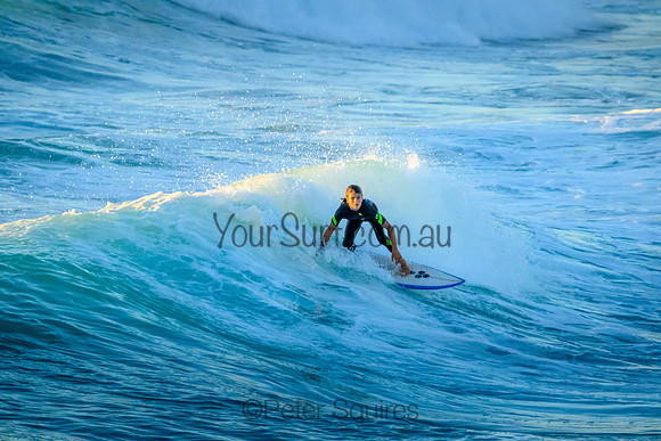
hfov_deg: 2.6
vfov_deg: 1.7
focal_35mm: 800
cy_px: 220
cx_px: 330
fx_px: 14692
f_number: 11
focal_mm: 800
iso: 6400
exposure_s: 1/2000
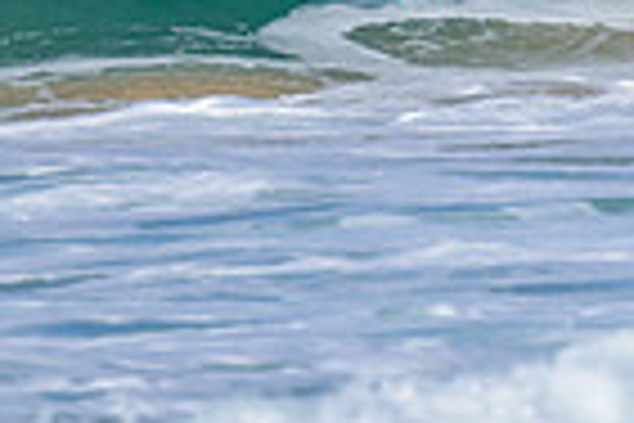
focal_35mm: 4521
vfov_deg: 0.3
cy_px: 3
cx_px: 630
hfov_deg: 0.5
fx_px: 79614
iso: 200
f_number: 6.3
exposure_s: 1/2000
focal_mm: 800
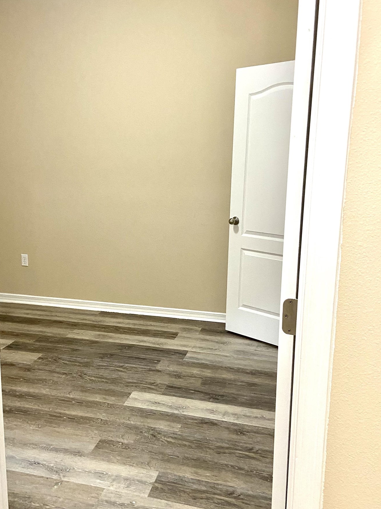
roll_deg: -0.3
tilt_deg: -12.4
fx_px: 499
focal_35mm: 34
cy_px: 266
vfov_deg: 53.9
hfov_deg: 41.6
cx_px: 155
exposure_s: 1/60
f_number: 1.8
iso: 320
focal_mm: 4.25
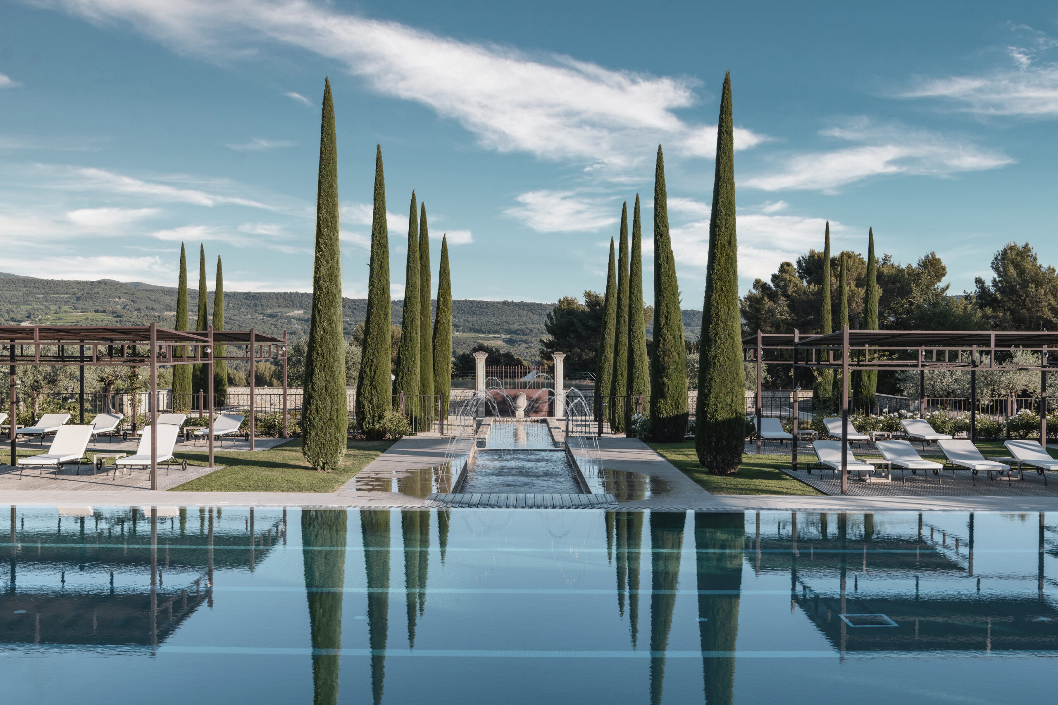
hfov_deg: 48.5
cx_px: 529
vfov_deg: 33.4
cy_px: 352
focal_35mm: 40
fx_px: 1176
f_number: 14
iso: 64
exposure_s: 1/30
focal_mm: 40
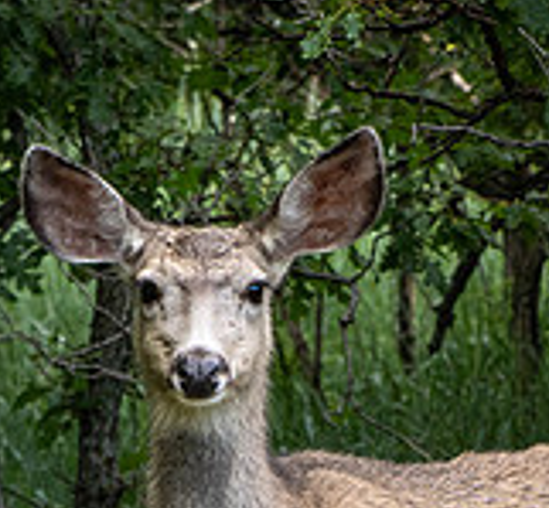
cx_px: 240
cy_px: 624
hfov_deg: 3.0
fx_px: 10390
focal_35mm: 601
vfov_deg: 2.8
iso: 500
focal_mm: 88
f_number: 6.3
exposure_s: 1/250
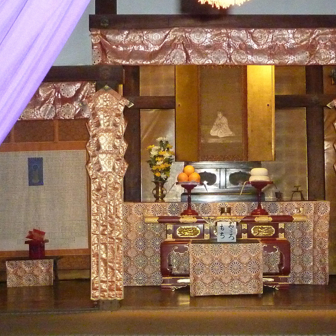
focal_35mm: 65
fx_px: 714
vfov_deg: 26.5
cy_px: 168
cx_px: 219
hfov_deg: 26.4
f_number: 3.4
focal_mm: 5
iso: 800
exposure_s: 1/30
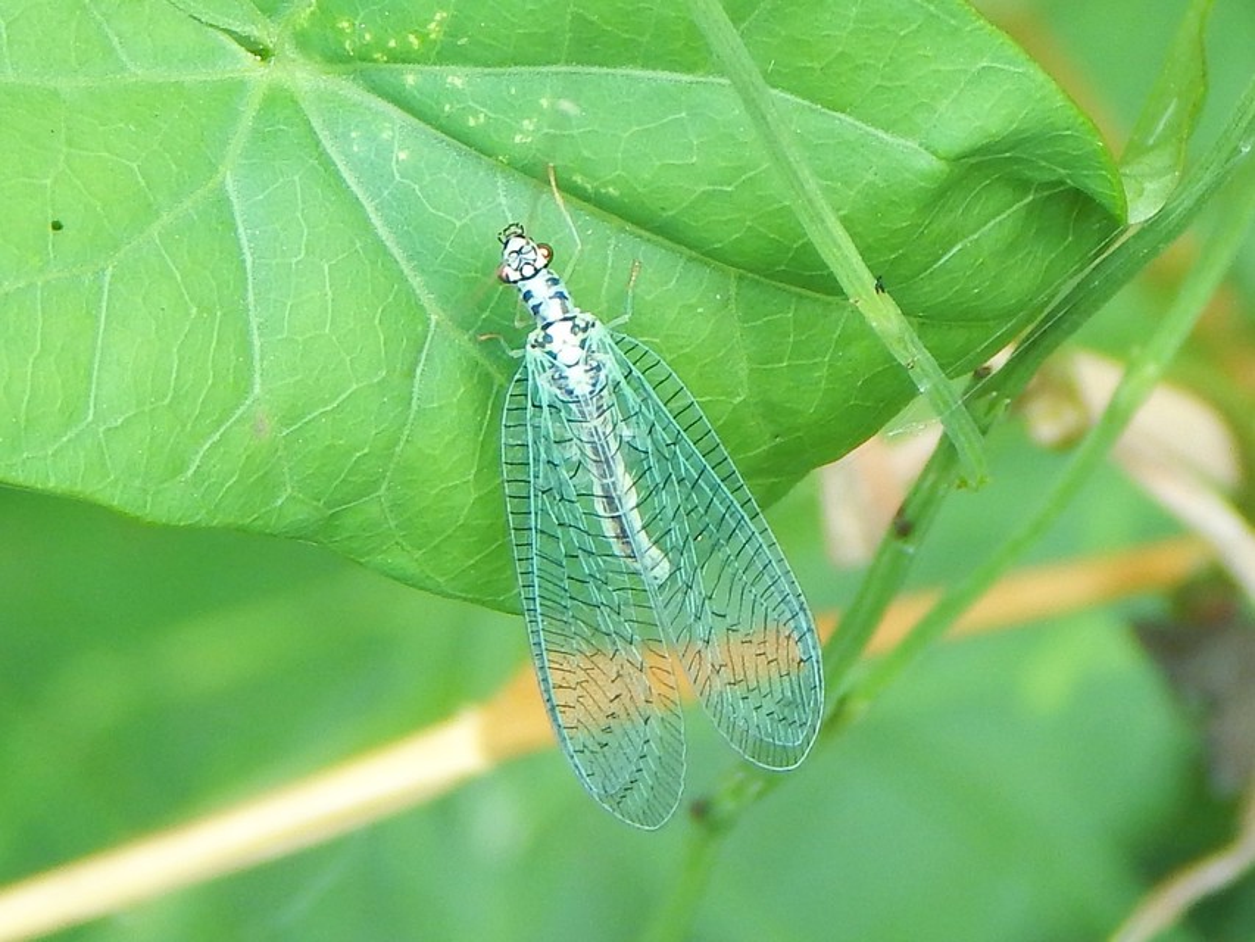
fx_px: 4134
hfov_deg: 17.3
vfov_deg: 13.0
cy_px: 471
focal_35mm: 114
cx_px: 628
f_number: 4.6
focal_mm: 20.5
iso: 125
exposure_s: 1/60
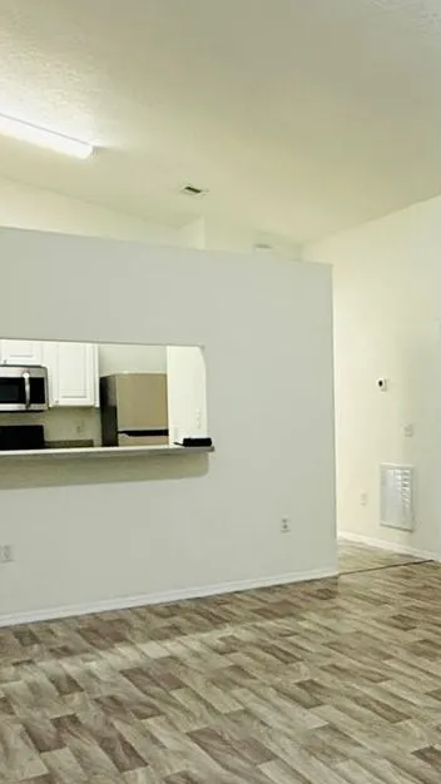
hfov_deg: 28.0
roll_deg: +0.4
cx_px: 471
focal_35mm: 39
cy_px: 448
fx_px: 811
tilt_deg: -1.8
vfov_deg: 51.4
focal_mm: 2.22
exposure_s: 1/60
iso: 500
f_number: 2.2
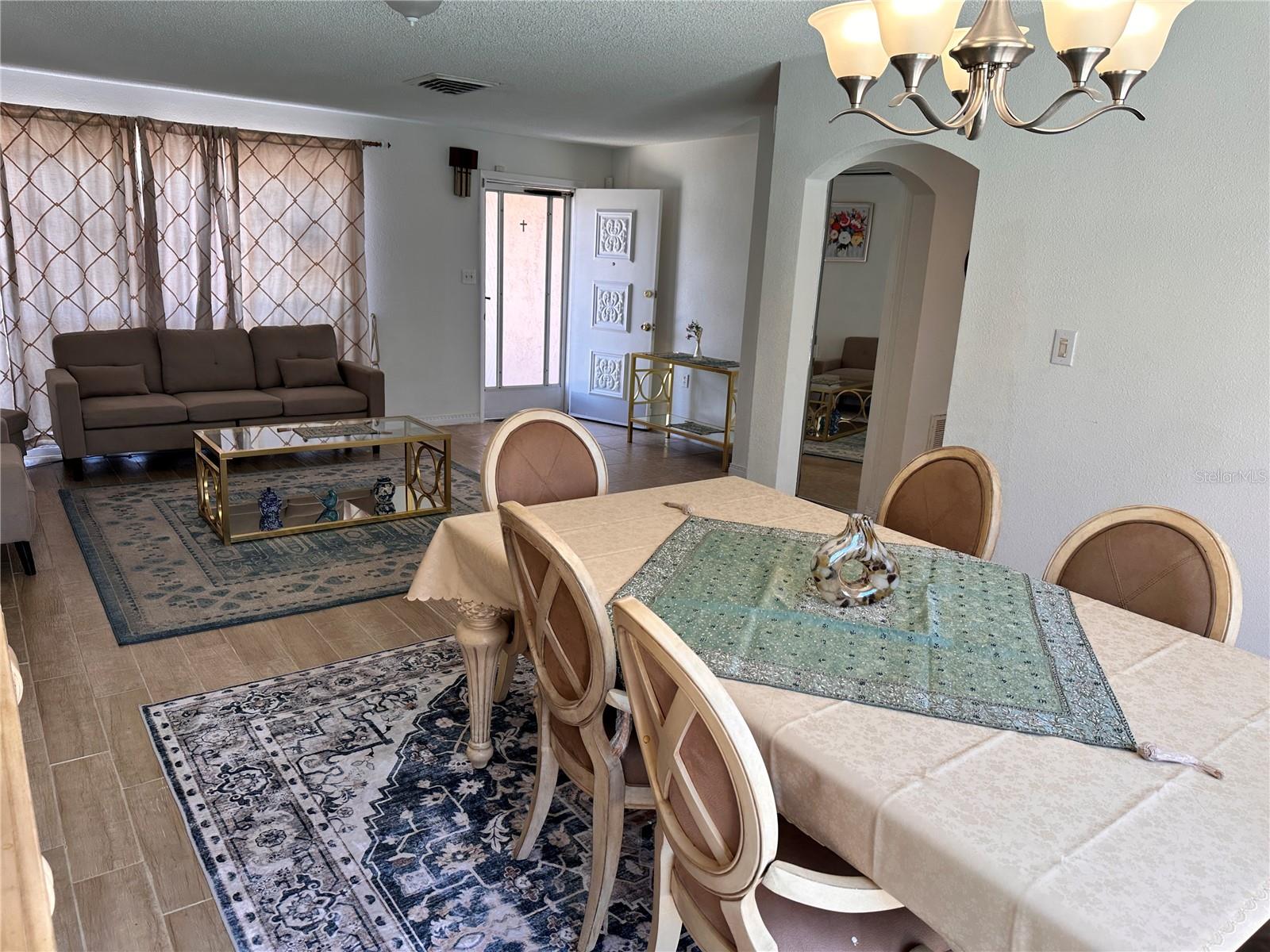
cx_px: 635
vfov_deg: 56.8
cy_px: 476
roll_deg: -2.6
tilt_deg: -13.9
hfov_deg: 71.6
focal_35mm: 24
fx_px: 881
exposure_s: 1/154
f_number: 1.78
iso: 64
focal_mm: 6.86
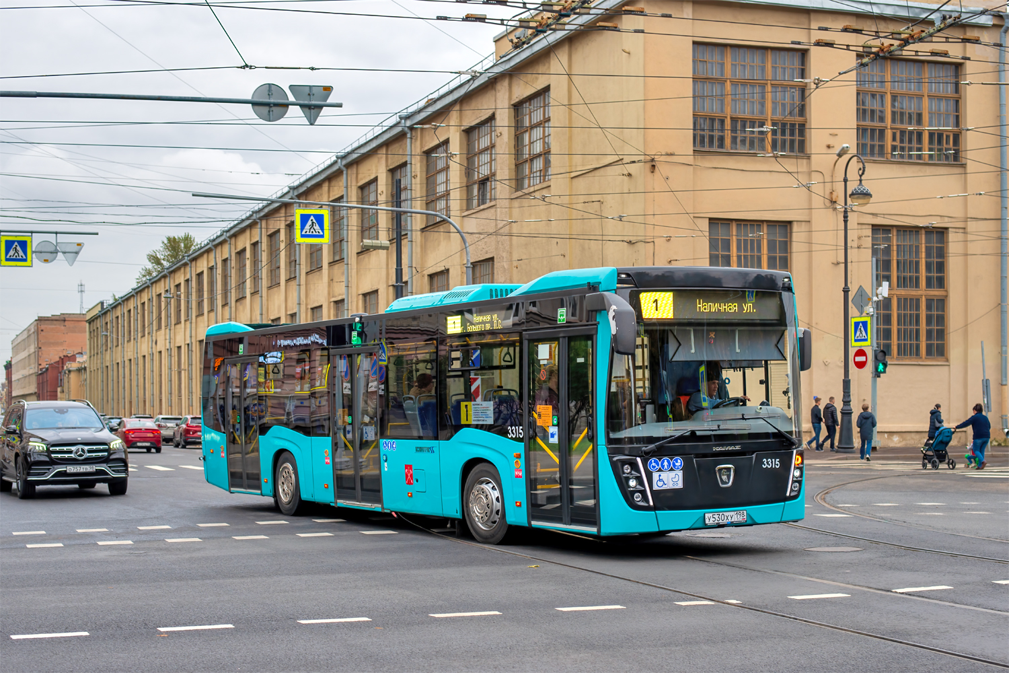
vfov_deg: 27.0
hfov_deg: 39.6
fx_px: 1401
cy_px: 336
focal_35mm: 50
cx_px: 504
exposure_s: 1/320
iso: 320
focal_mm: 50
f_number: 5
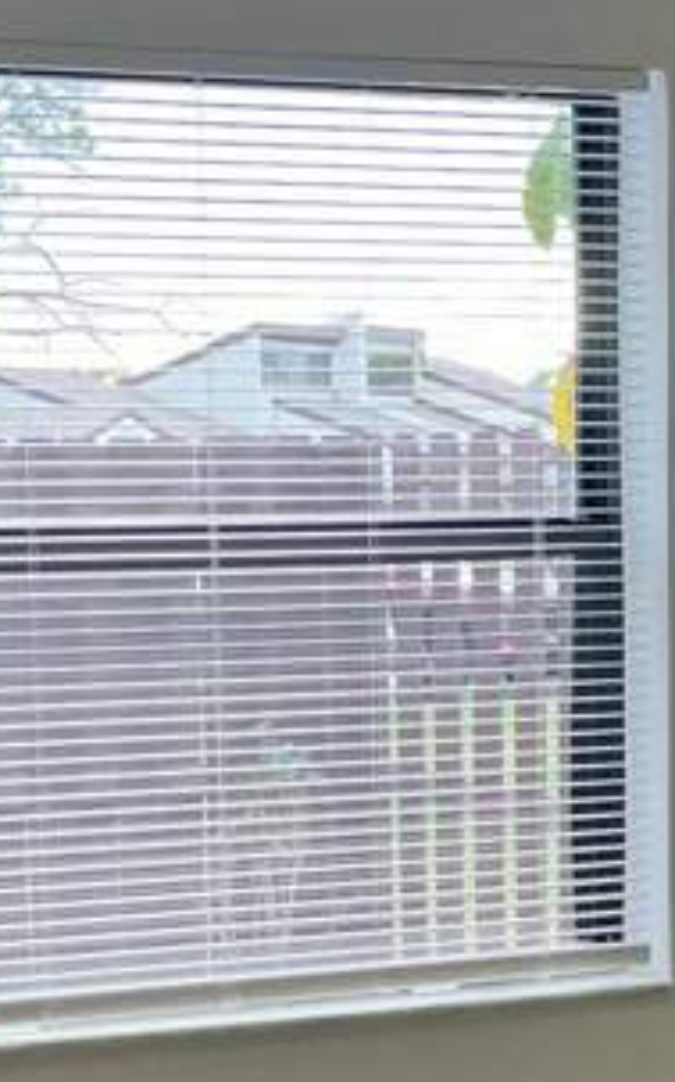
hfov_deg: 13.4
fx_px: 2859
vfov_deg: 21.1
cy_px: 921
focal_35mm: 97
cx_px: 464
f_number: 1.6
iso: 100
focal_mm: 5.1
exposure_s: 1/121
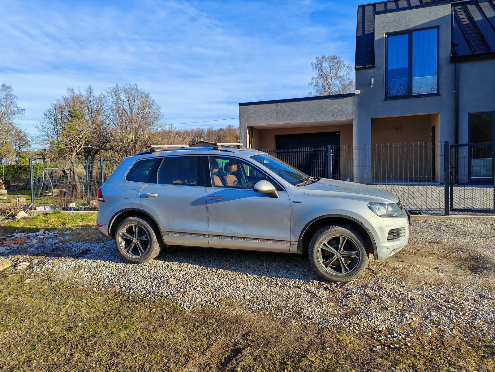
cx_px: 248
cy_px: 186
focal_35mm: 25
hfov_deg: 69.4
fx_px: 357
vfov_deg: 54.9
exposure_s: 1/980
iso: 50
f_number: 1.9
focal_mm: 5.3
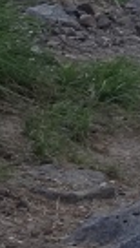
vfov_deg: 8.7
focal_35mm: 247
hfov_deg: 4.5
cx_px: 571
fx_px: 1622
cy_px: 64
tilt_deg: -5.5
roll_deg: +0.1
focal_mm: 4.15
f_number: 2.2
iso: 32
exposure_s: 1/120
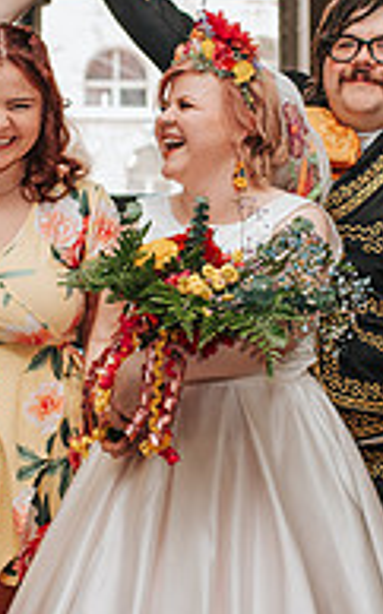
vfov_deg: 18.1
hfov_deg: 11.4
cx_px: 144
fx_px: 1923
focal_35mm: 115
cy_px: 281
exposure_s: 1/200
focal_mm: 35
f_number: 3.2
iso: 1000
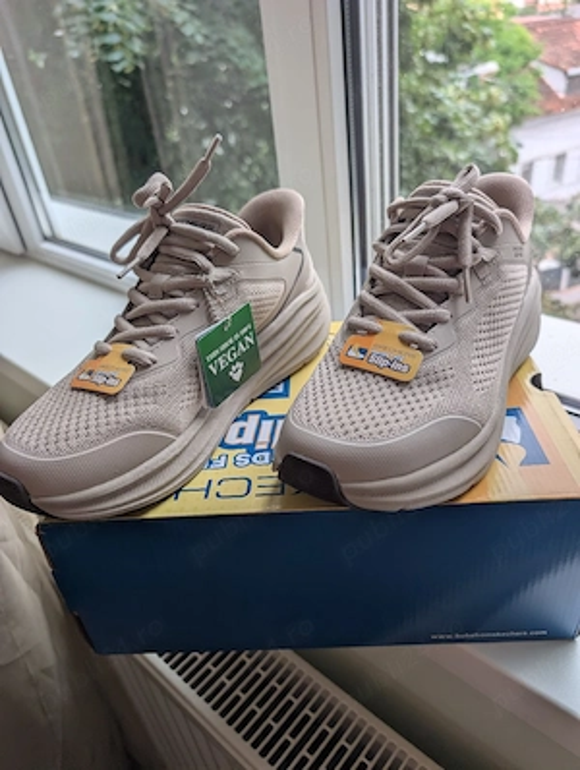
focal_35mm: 24
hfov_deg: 57.0
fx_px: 534
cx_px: 290
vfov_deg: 71.5
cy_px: 385
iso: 20
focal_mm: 6.9
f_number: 1.68
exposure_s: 1/135
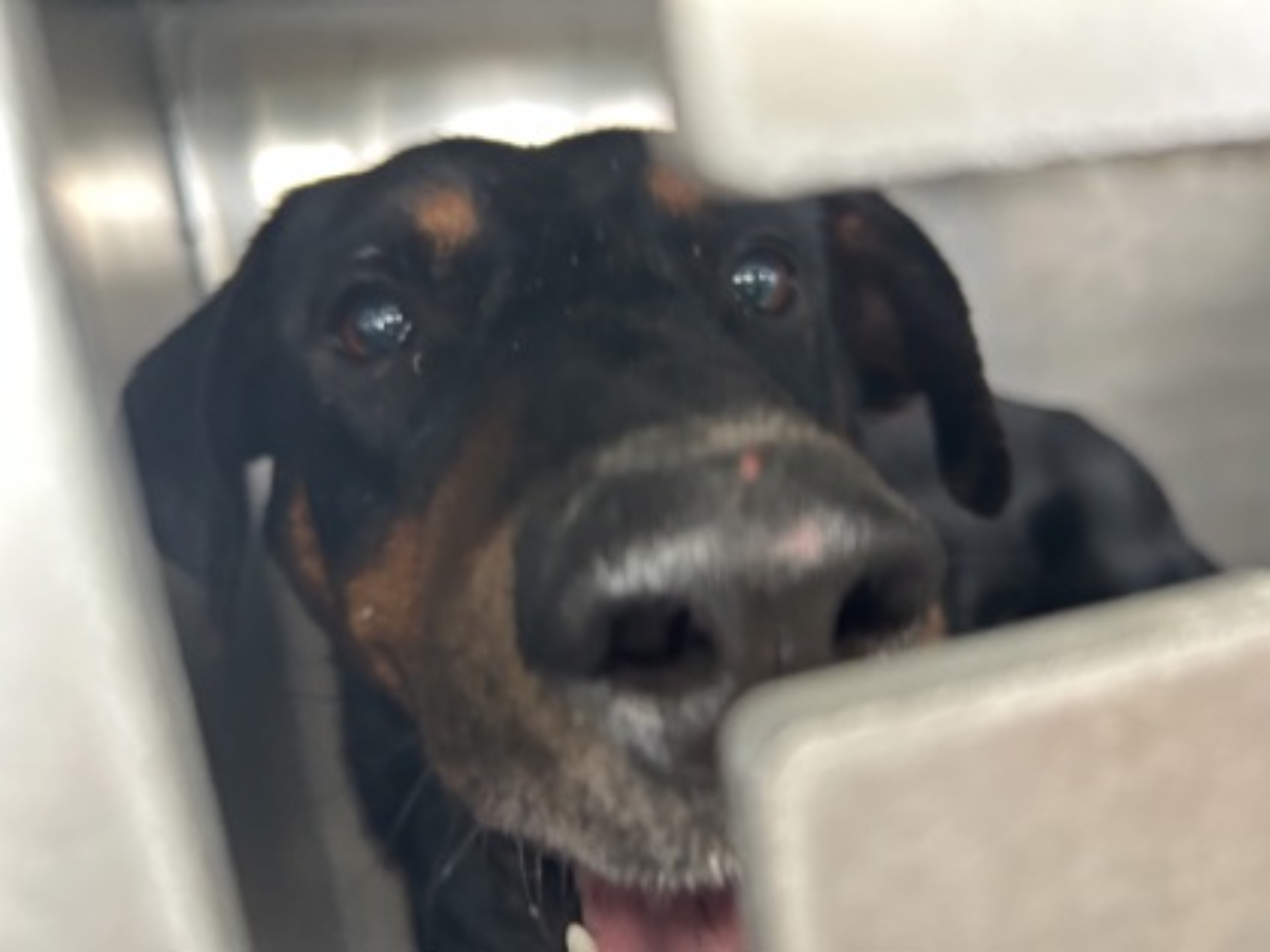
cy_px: 476
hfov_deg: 67.3
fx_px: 954
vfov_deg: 53.1
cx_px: 635
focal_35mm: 26
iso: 320
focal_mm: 5.7
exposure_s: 1/60
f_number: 1.5
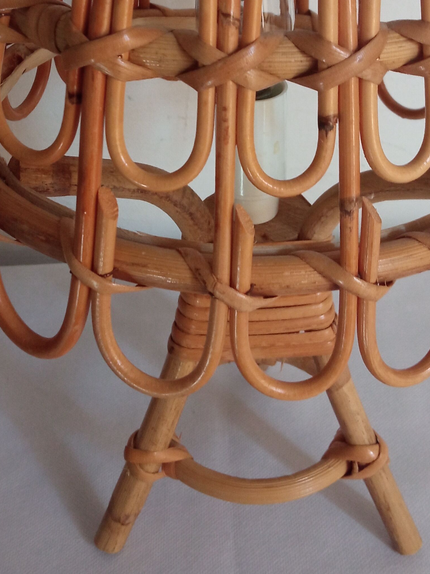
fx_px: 911
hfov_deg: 26.5
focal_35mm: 55
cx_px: 252
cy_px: 143
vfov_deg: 34.2
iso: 862
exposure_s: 1/25
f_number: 2.2
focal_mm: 3.79
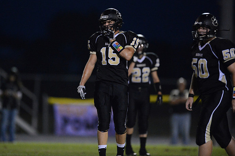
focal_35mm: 400
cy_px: 78
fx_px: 2612
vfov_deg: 3.4
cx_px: 118
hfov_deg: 5.2
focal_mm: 400
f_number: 2.8
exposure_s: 1/800
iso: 12800
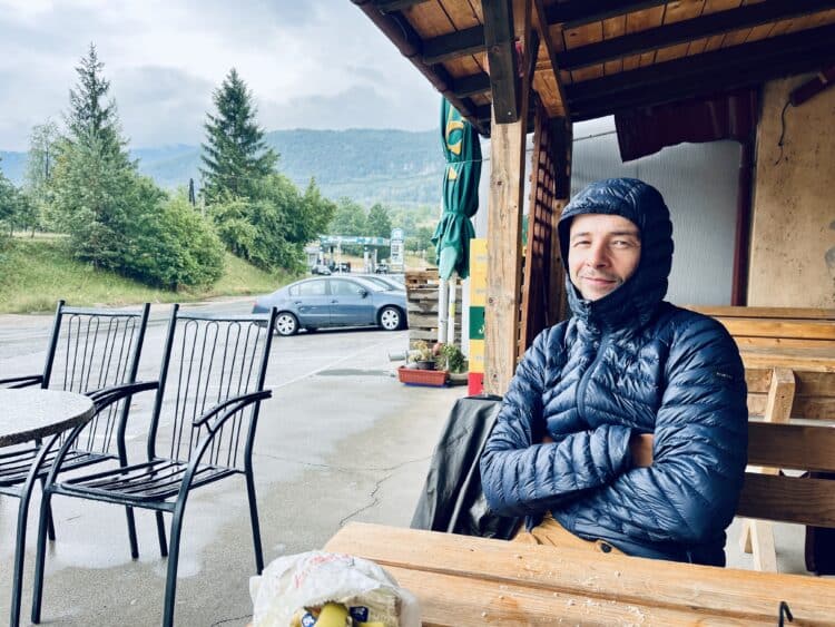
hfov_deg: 67.3
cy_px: 314
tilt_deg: -6.4
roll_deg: -1.2
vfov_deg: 53.1
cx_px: 418
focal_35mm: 26
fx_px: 627
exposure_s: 1/186
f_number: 1.6
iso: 40
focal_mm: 5.1
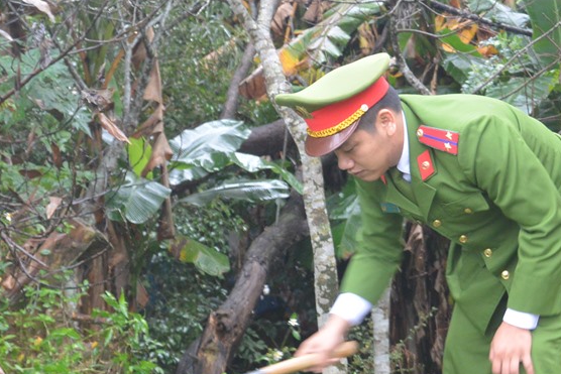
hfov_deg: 21.7
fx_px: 1465
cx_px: 266
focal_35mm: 94
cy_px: 310
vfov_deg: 14.5
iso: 560
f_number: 4.8
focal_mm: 18.9
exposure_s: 1/60
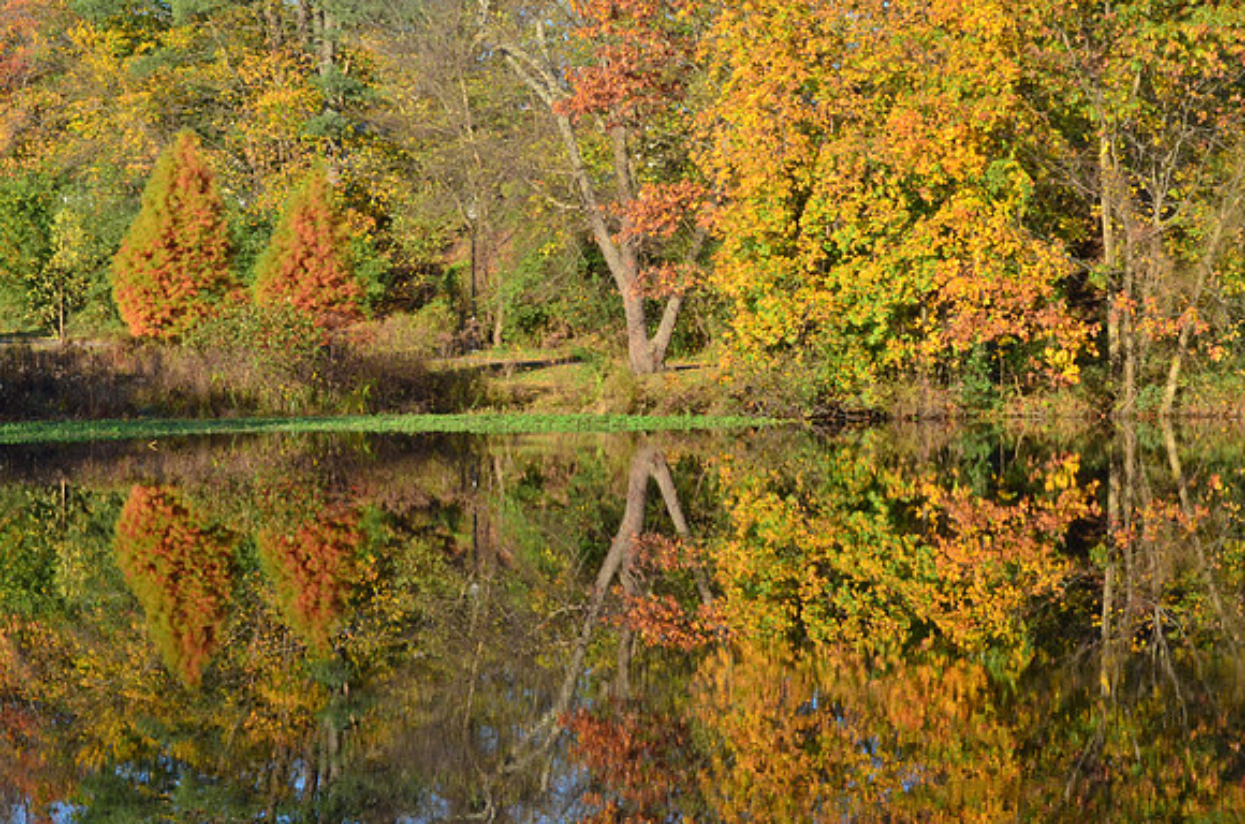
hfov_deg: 24.7
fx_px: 2847
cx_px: 622
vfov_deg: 16.5
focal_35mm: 82
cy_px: 412
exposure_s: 1/125
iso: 1250
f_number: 25
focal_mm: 55
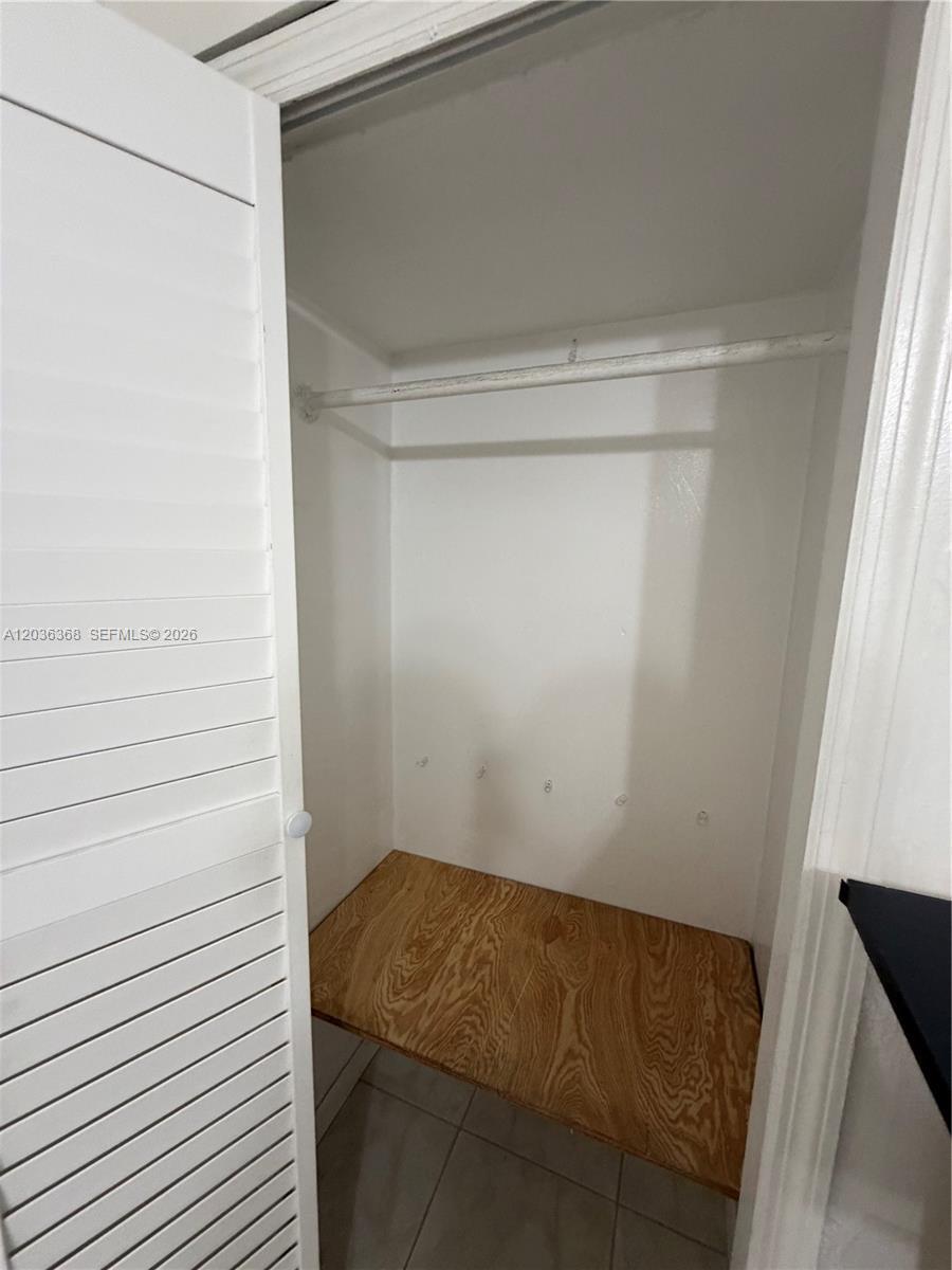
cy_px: 635
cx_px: 476
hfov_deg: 85.7
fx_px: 513
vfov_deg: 102.1
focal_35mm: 14
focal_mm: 2.22
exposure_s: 1/60
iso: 320
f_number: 2.2
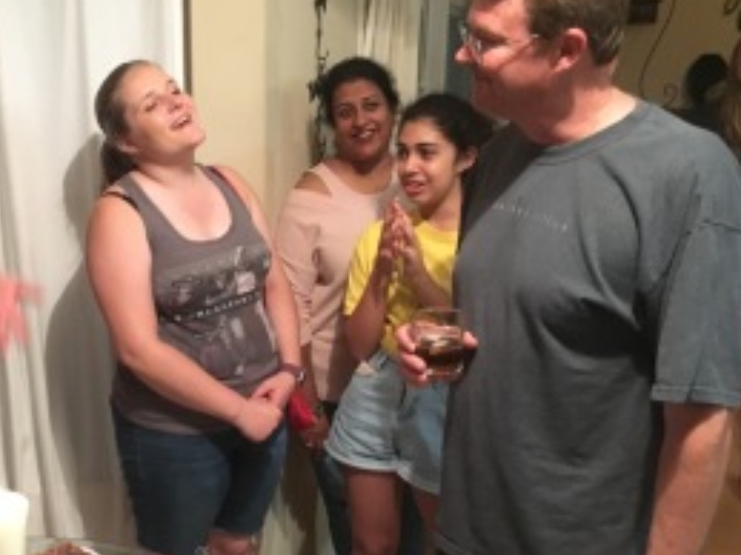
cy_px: 329
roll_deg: +0.6
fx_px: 877
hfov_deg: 45.0
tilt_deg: -16.1
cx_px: 235
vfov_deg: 35.0
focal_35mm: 41
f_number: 2.2
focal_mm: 4.15
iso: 320
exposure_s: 1/15
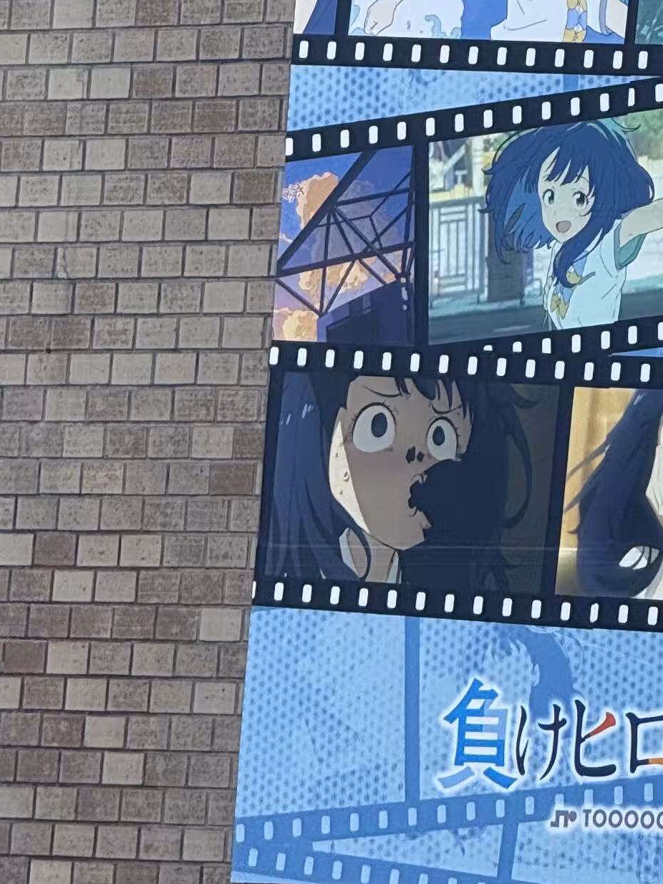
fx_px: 10007
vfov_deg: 5.0
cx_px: 783
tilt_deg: +9.1
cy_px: -95
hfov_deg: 3.8
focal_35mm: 392
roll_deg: -4.2
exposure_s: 1/870
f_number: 2.8
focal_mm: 15.66
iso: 64
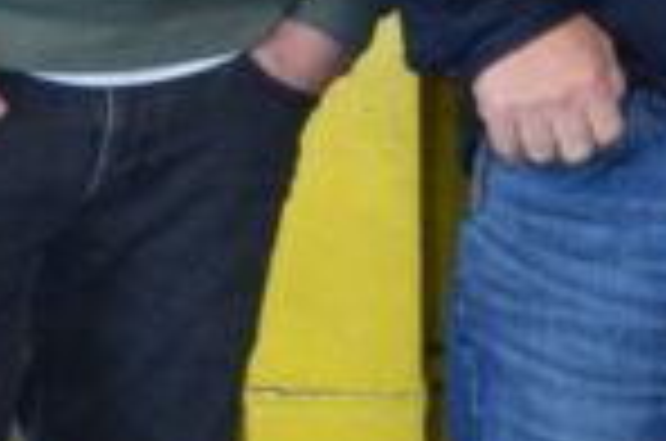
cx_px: 1922
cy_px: -196
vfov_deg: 5.7
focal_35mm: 237
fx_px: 4375
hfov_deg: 7.7
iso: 400
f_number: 4.5
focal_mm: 20
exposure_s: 1/80
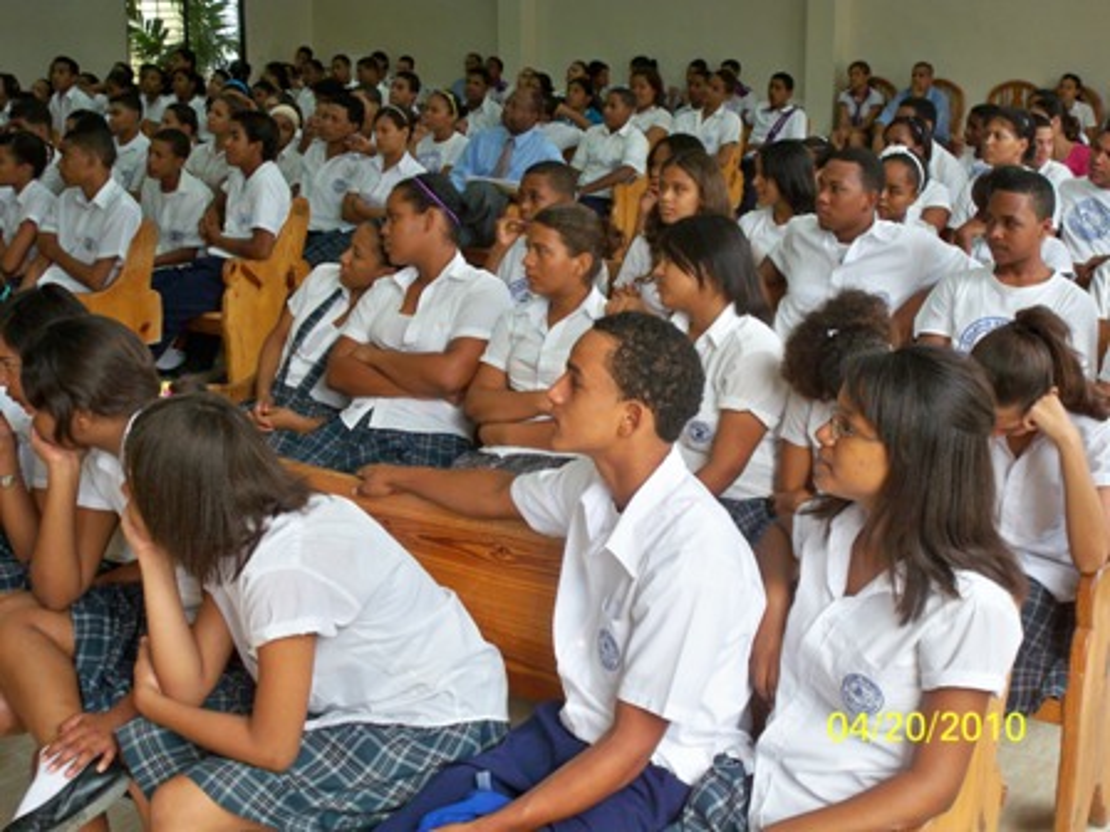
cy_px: 416
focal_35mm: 44
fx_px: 1411
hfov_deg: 42.9
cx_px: 555
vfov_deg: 32.9
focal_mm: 7.8
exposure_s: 1/50
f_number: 3.5
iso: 160
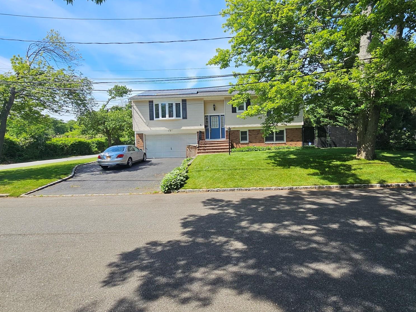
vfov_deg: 71.5
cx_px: 224
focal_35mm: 18
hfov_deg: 87.6
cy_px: 149
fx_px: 216
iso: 50
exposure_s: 1/1199
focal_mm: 2.2
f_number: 2.2
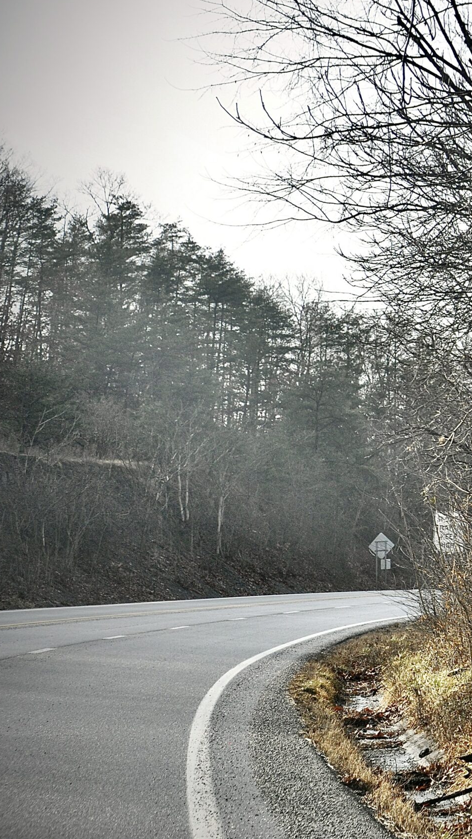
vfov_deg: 15.6
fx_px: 3071
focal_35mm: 138
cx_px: 606
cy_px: 417
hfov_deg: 8.7
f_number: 5.6
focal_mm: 58
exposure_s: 1/500
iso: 280
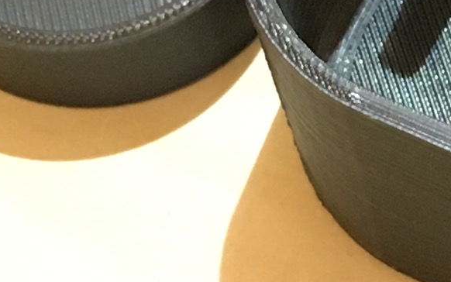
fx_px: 2619
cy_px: -350
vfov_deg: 6.0
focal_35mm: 213
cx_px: 625
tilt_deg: -59.7
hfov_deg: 9.6
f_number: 2.2
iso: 200
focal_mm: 4.15
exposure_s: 1/20
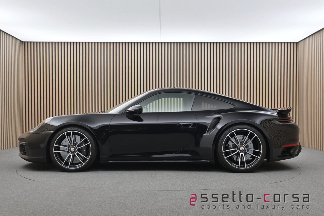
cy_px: 108
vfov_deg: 32.4
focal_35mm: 41
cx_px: 162
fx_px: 371
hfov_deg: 47.2
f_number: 4.5
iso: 500
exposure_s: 1/40
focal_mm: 27.5
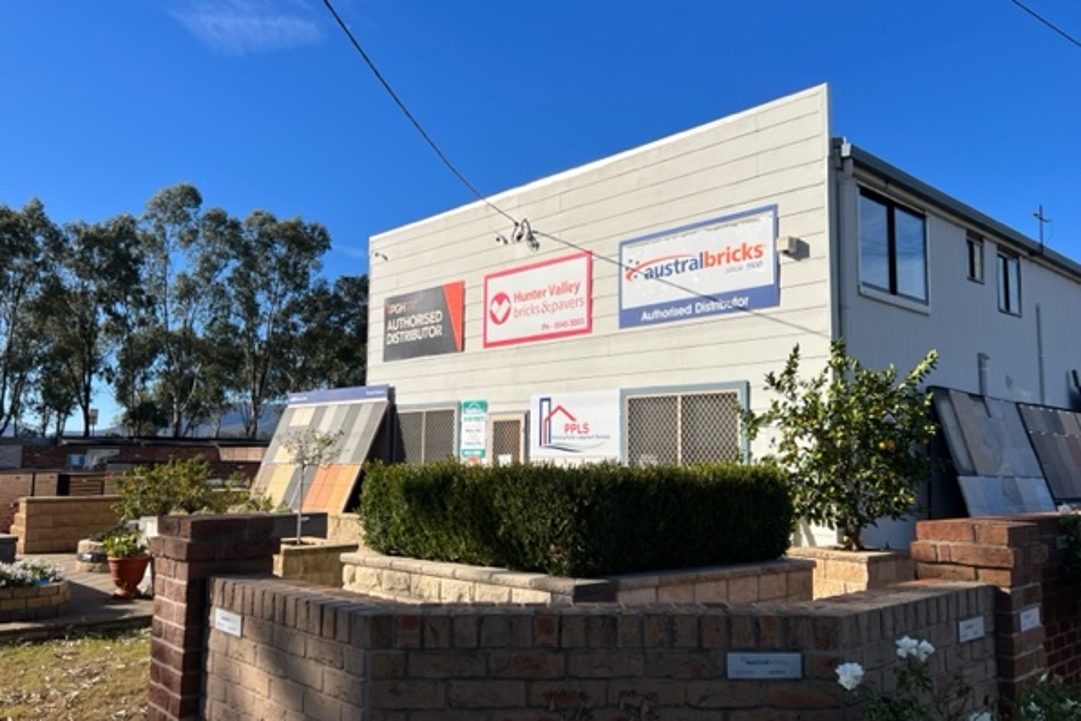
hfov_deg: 63.7
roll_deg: -0.2
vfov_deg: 44.9
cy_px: 377
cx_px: 541
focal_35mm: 29
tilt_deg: +6.9
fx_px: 871
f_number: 1.5
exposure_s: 1/5587
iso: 50
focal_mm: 5.7
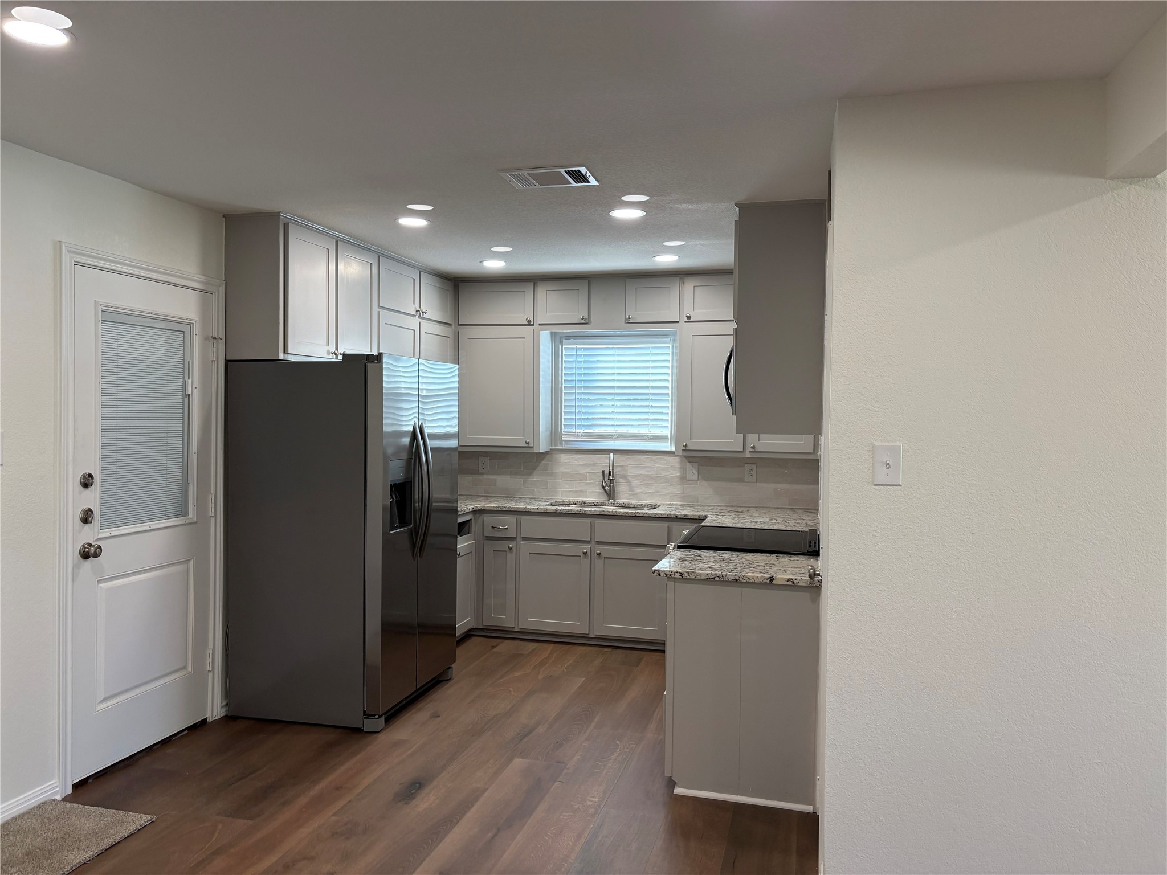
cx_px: 584
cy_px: 438
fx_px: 877
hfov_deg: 67.3
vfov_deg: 53.1
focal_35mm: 26
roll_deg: -0.1
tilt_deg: -1.1
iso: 125
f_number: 1.6
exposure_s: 1/130
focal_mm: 5.96
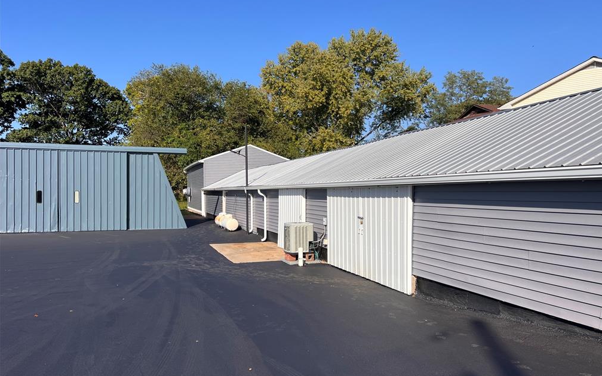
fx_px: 459
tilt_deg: -0.3
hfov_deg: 66.5
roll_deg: -0.7
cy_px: 193
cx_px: 305
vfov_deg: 44.5
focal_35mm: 28
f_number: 1.5
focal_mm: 5.7
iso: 50
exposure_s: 1/4444
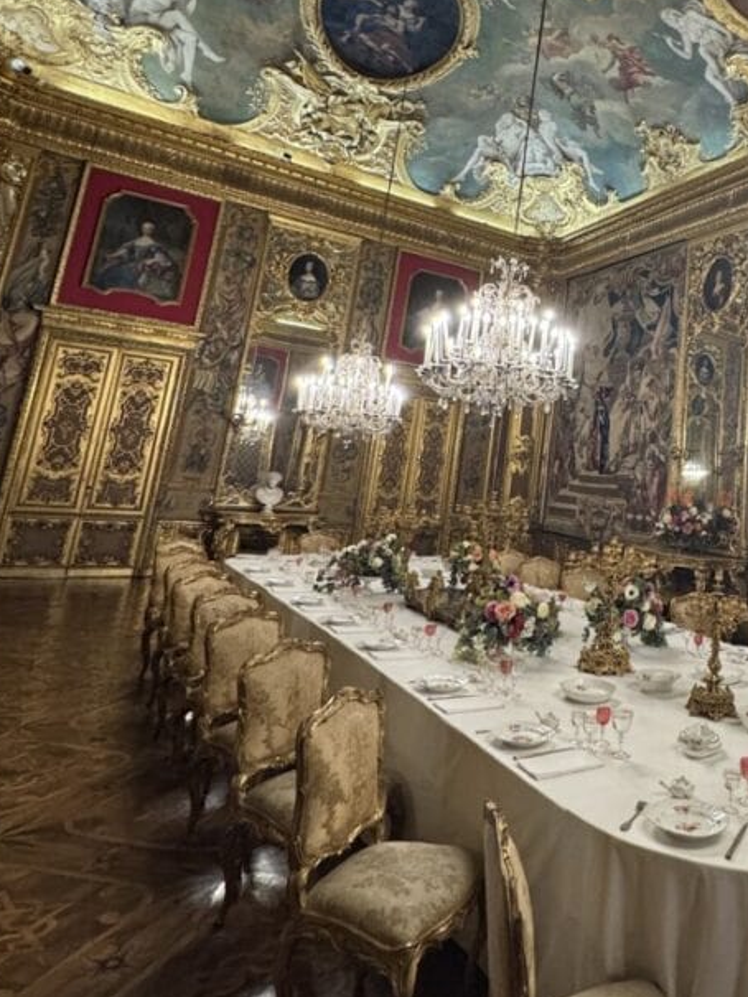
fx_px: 720
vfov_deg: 67.7
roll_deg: -7.3
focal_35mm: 25
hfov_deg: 50.1
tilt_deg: +13.2
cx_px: 643
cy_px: 341
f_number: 2.2
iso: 320
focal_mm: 2.22
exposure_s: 1/100
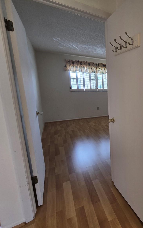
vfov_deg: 88.0
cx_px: 154
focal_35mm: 19
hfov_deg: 47.2
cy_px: 111
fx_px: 118
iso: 100
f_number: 2.2
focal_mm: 2.2
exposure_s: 1/60
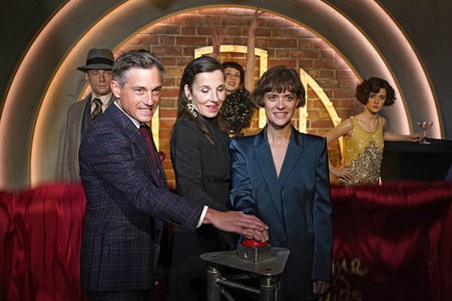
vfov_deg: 30.5
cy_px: 150
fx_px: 552
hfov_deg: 44.5
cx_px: 226
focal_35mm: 44
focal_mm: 44
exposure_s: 1/100
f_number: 4
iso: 1600
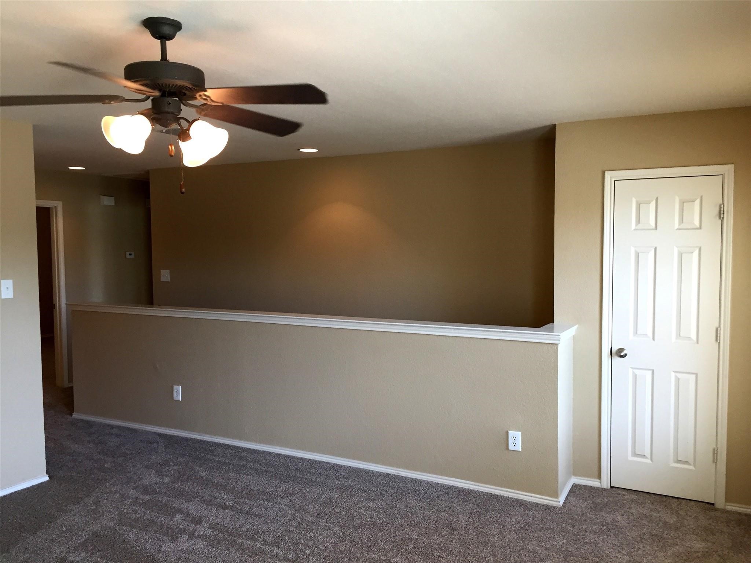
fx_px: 629
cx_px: 376
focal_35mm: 29
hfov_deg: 61.7
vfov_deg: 48.2
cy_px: 282
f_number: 2.2
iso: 40
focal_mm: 4.15
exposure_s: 1/30
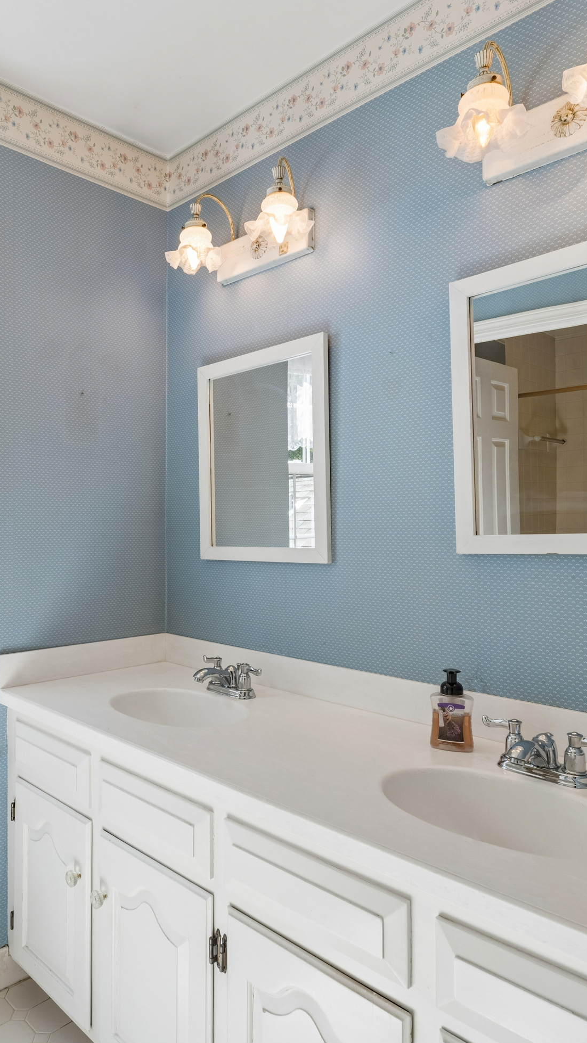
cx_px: 209
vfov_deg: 78.7
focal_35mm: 23
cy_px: 535
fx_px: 636
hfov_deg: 48.9
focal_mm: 14
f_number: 13
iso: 400
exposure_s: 1/30
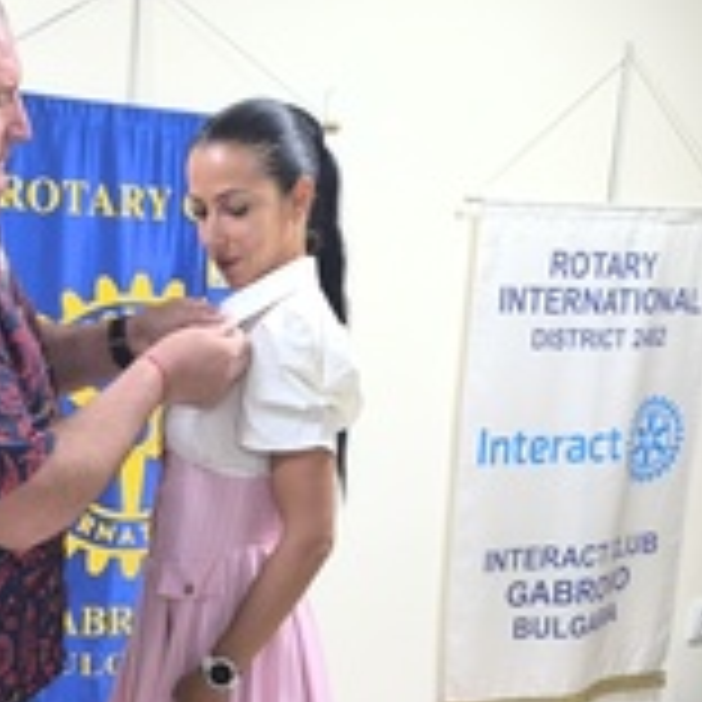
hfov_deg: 32.4
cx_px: 216
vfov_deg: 31.3
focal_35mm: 52
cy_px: 630
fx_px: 1193
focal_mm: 6.14
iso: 1000
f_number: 1.65
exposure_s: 1/50
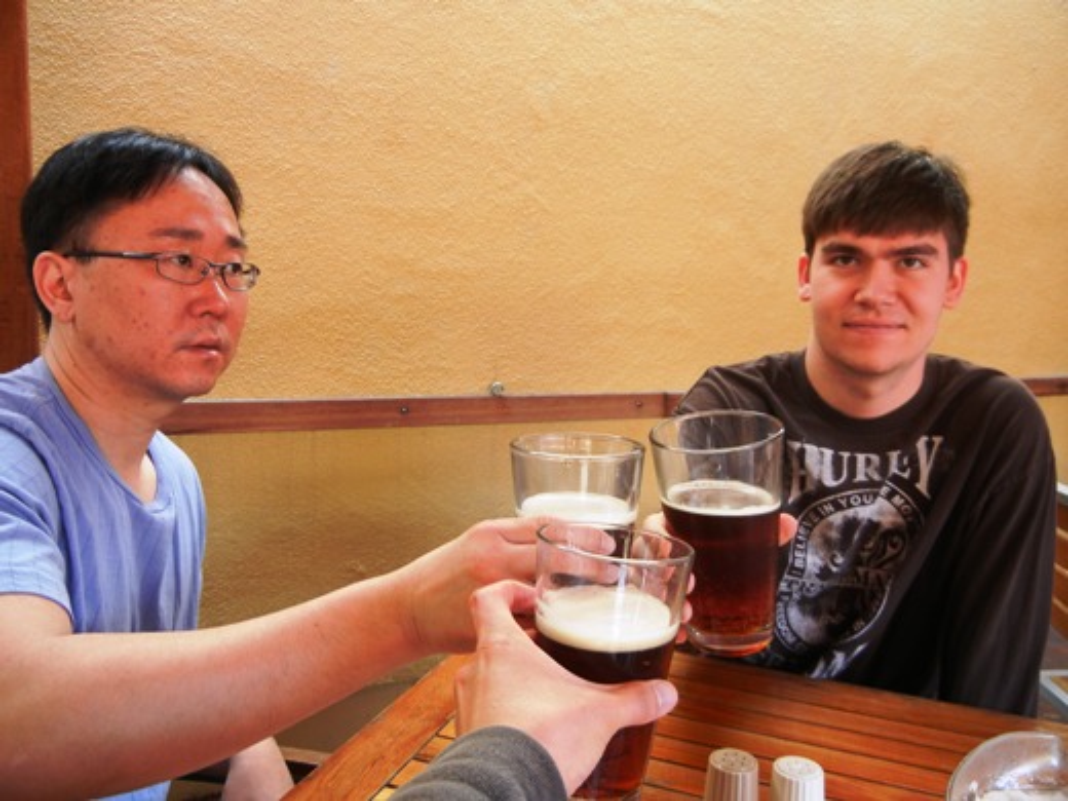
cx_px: 534
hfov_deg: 60.0
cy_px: 400
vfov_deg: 46.8
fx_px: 926
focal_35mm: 30
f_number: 3.5
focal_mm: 5.4
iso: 160
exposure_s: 1/63
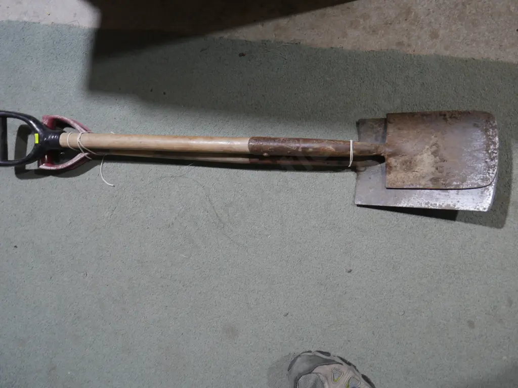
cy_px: 194
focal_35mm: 36
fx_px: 539
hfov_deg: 51.4
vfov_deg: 39.7
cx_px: 259
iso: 500
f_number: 4
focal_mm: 18
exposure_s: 1/60
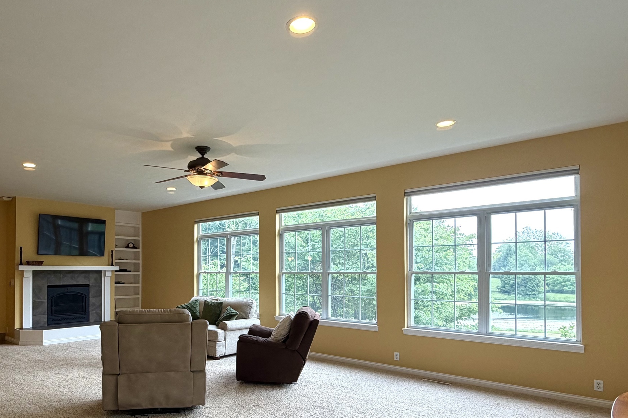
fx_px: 419
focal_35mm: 24
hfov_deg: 72.2
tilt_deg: +1.7
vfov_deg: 52.5
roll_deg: -0.1
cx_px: 225
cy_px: 265
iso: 125
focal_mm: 2.22
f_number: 2.2
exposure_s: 1/120
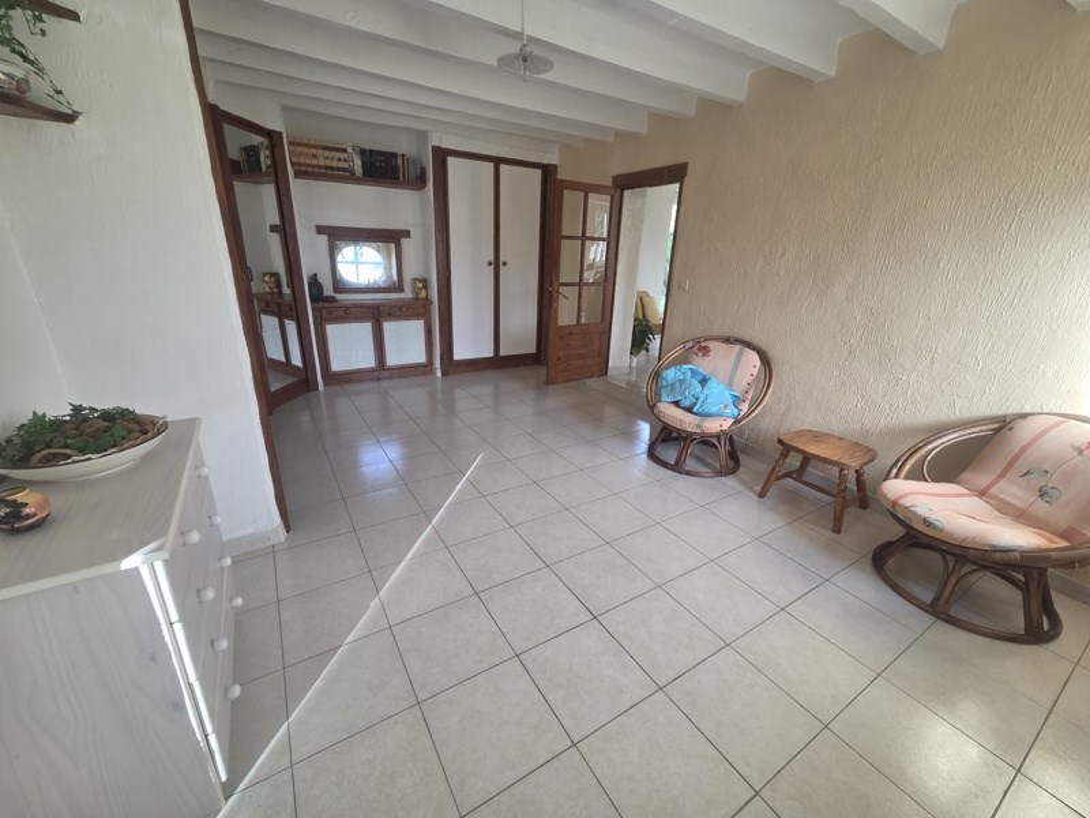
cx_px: 545
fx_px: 409
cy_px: 409
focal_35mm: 13
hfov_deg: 106.2
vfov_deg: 89.9
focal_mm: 2.2
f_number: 2.2
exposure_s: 1/100
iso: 160
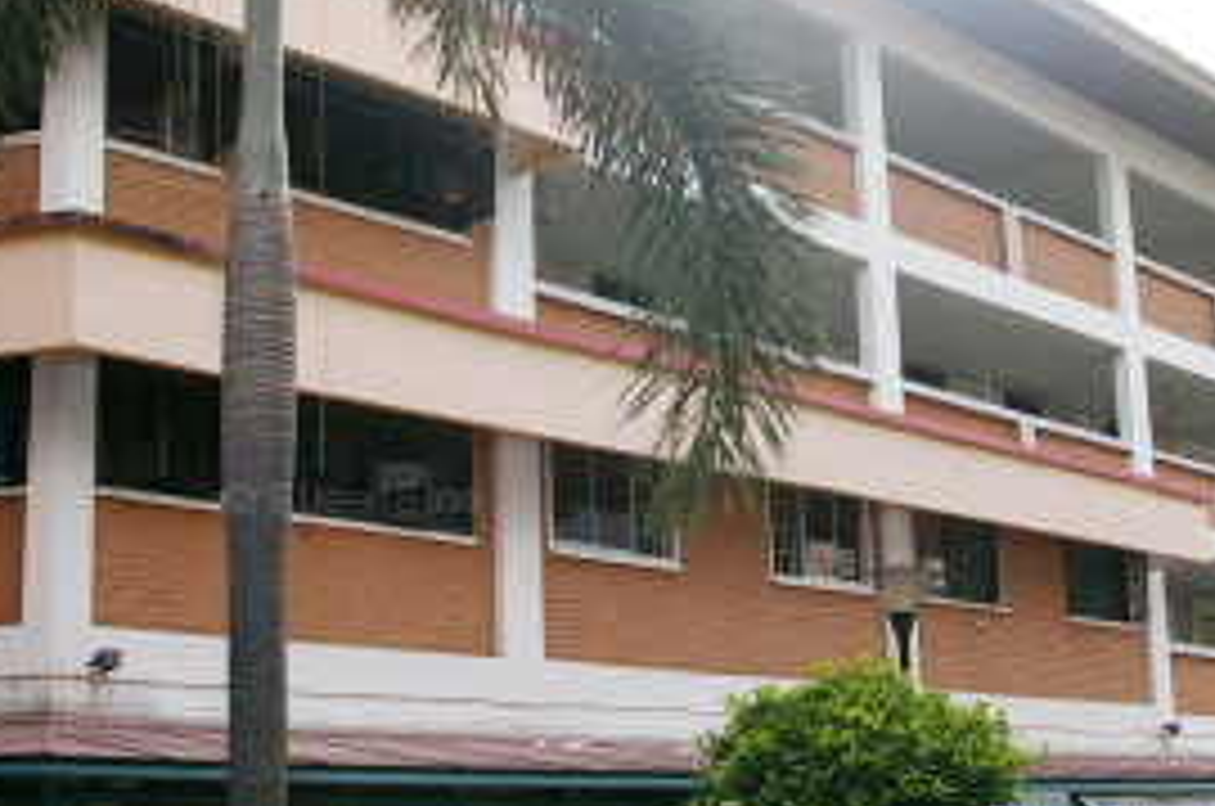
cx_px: 558
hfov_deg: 36.3
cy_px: 398
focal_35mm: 55
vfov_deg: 24.5
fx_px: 1853
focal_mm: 18
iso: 400
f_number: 6.7
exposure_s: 1/250
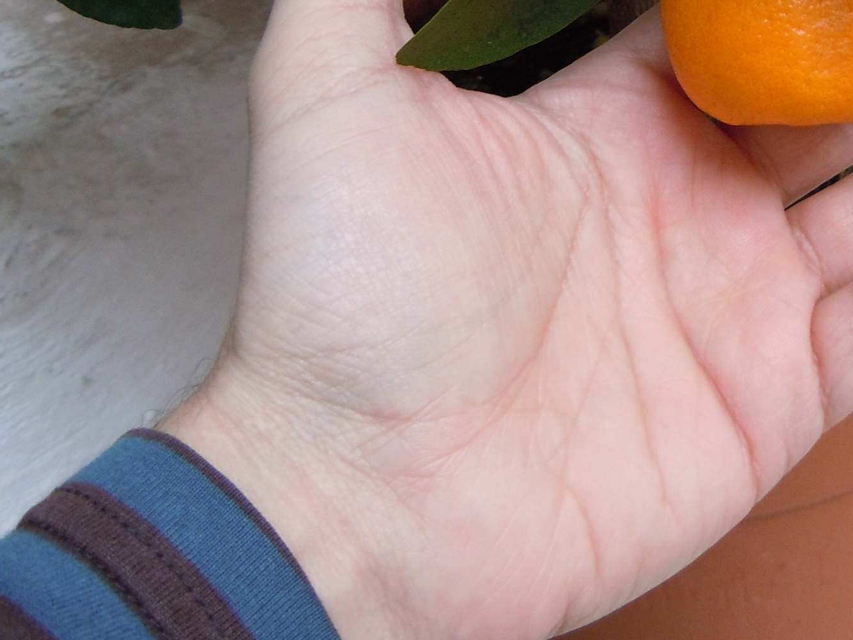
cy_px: 47
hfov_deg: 32.1
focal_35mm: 58
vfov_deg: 24.4
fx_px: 1429
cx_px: 714
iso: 250
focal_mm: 5.4
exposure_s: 1/60
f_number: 3.5
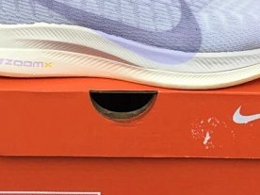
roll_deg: -0.6
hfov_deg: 27.0
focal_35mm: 72
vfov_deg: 20.2
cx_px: 127
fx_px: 541
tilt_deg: -18.1
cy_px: 31
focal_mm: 3.3
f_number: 2.4
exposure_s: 1/696
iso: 25
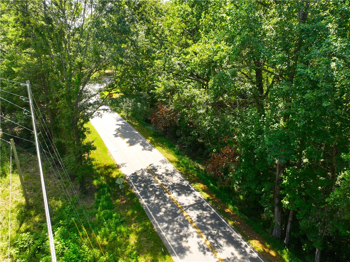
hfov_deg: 71.6
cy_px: 131
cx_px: 175
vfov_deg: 56.8
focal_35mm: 24
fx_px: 243
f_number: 2.8
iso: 120
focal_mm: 12.29
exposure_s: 1/50
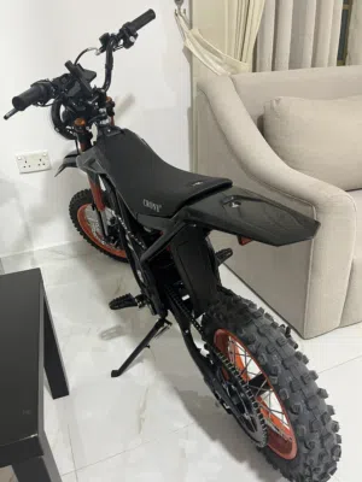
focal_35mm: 26
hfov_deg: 53.1
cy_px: 241
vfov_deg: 67.3
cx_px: 181
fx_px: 363
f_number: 1.6
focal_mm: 5.1
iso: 200
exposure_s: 1/50
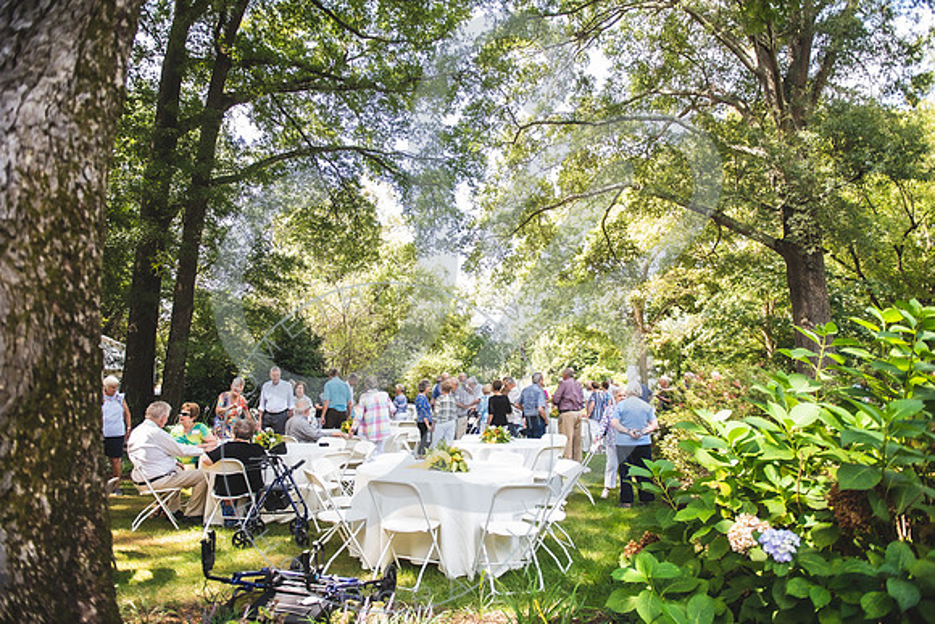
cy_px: 312
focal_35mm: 24
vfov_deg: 53.2
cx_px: 468
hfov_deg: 73.7
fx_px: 623
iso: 400
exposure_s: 1/400
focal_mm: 24
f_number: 2.8
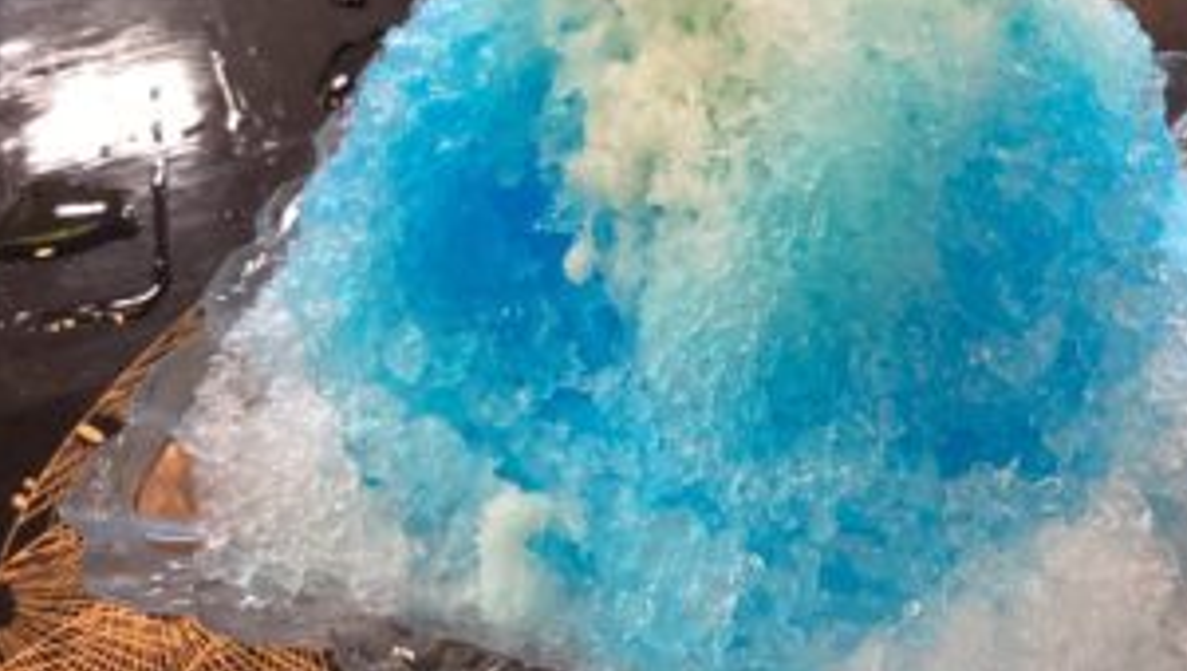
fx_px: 1323
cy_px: 286
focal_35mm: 42
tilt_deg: -50.0
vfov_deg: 28.4
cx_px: 728
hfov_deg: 48.0
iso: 250
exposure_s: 1/60
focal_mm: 3.3
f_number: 2.4
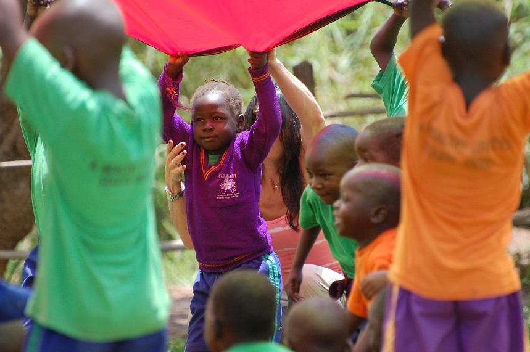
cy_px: 174
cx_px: 261
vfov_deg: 2.9
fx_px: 6957
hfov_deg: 4.4
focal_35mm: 473
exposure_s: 1/500
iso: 500
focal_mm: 300
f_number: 5.6
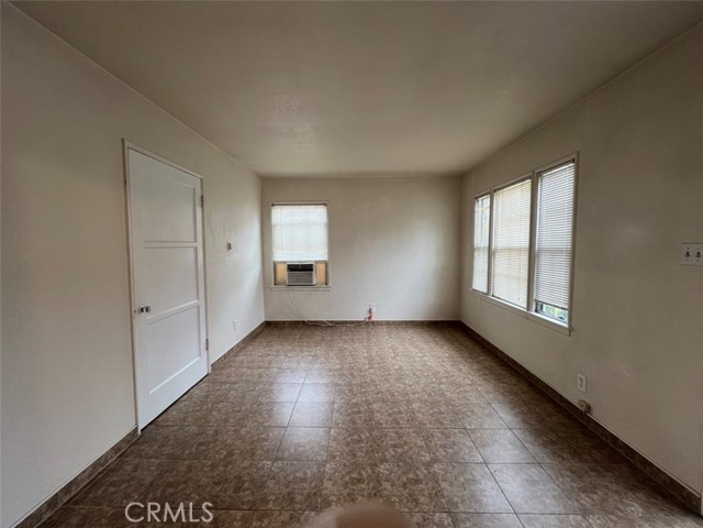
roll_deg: +0.0
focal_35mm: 13
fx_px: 264
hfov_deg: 106.2
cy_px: 264
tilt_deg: -4.6
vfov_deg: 89.9
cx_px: 352
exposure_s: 1/120
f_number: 1.8
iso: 125
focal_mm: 1.57
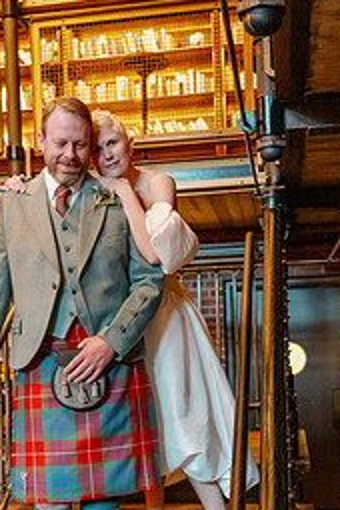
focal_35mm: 60
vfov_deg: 32.9
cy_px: 362
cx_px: 126
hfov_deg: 22.6
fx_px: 850
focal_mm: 34
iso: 6400
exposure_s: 1/160
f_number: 2.8
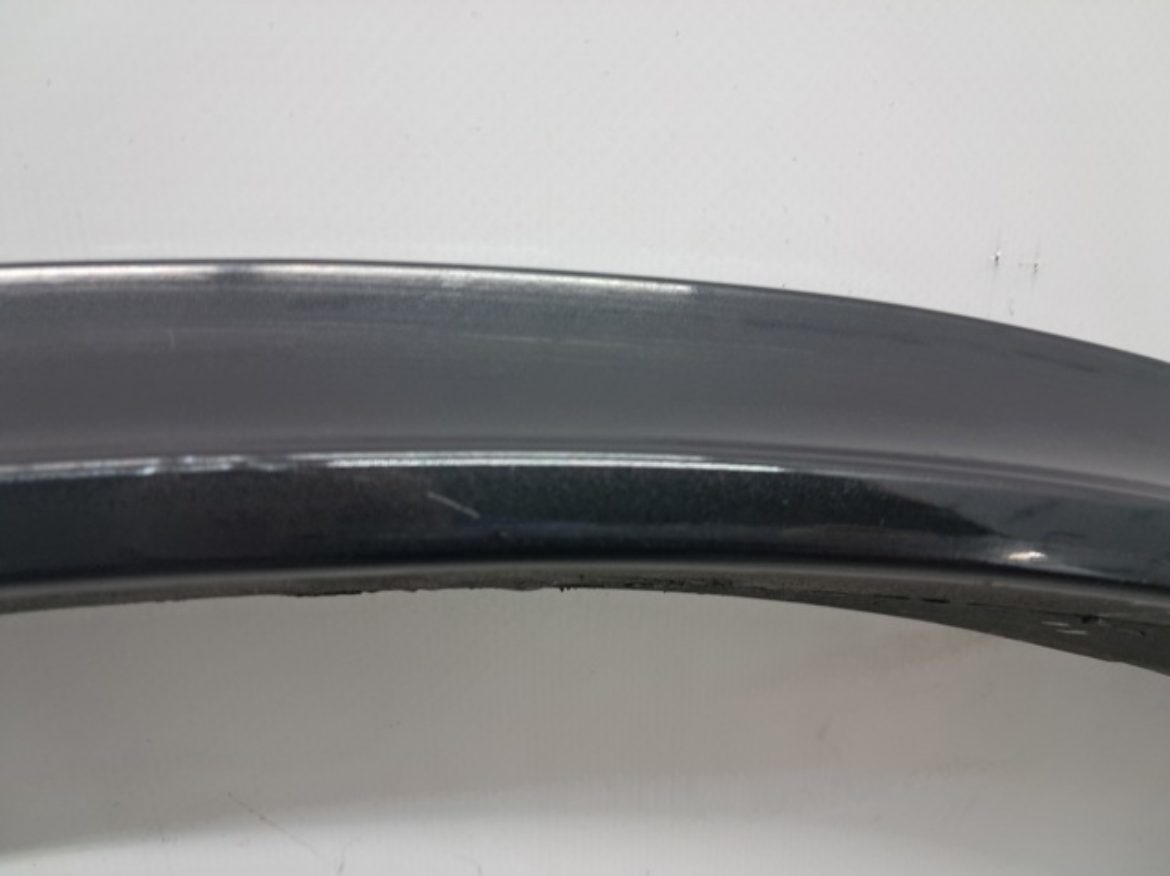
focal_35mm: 27
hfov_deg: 65.4
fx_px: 912
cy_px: 438
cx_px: 585
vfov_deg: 51.3
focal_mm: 4
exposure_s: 1/50
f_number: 1.8
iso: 160
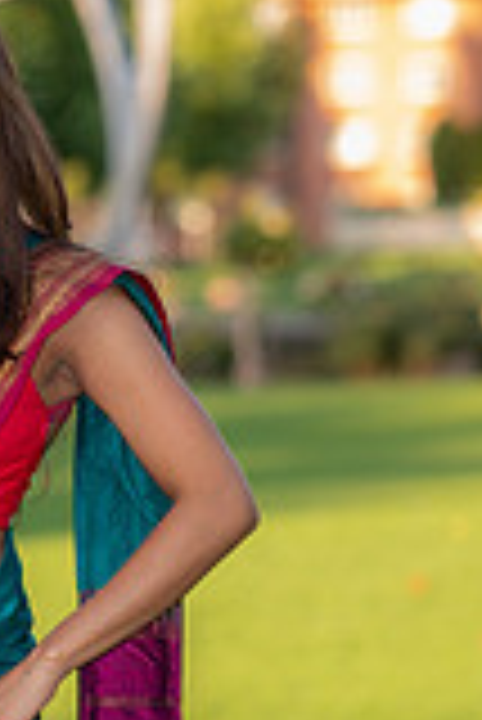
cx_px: -117
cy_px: 644
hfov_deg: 5.7
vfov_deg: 8.6
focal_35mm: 239
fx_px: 4789
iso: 50
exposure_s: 1/160
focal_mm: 85
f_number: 2.5
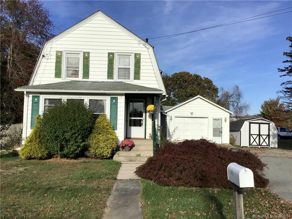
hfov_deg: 58.4
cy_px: 110
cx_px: 146
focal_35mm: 31
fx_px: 261
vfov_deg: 45.4
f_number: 2.4
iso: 25
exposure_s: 1/1894
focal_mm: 3.3
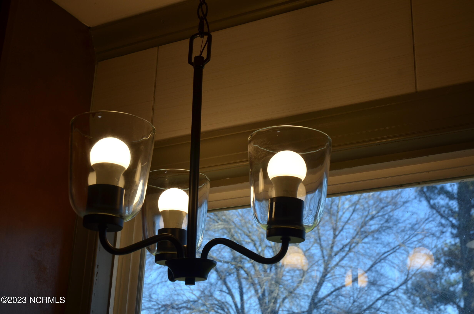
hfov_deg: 35.1
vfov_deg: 23.7
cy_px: 157
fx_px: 749
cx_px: 237
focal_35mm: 57
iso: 200
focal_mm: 38
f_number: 8
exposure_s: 1/250
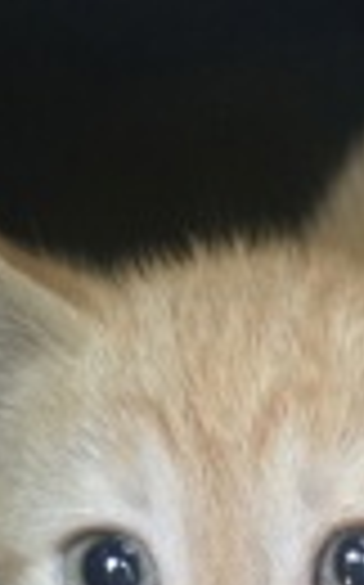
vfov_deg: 22.4
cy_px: 832
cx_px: 470
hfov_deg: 15.7
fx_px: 1257
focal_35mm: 79
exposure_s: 1/60
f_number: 1.8
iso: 1250
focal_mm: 5.4
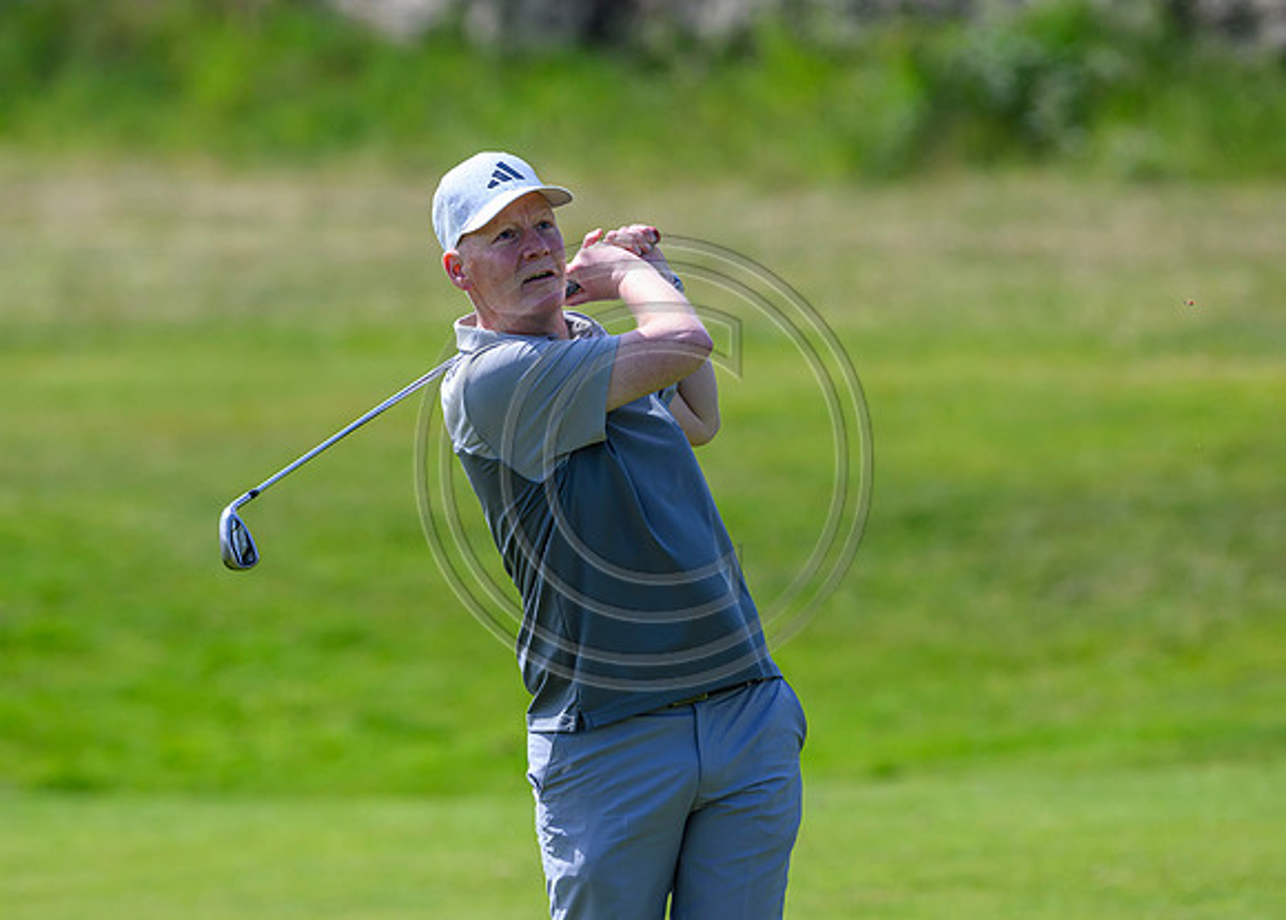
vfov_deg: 2.4
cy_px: 502
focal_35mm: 602
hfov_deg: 3.3
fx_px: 21992
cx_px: 678
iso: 500
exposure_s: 1/3200
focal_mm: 400
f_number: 4
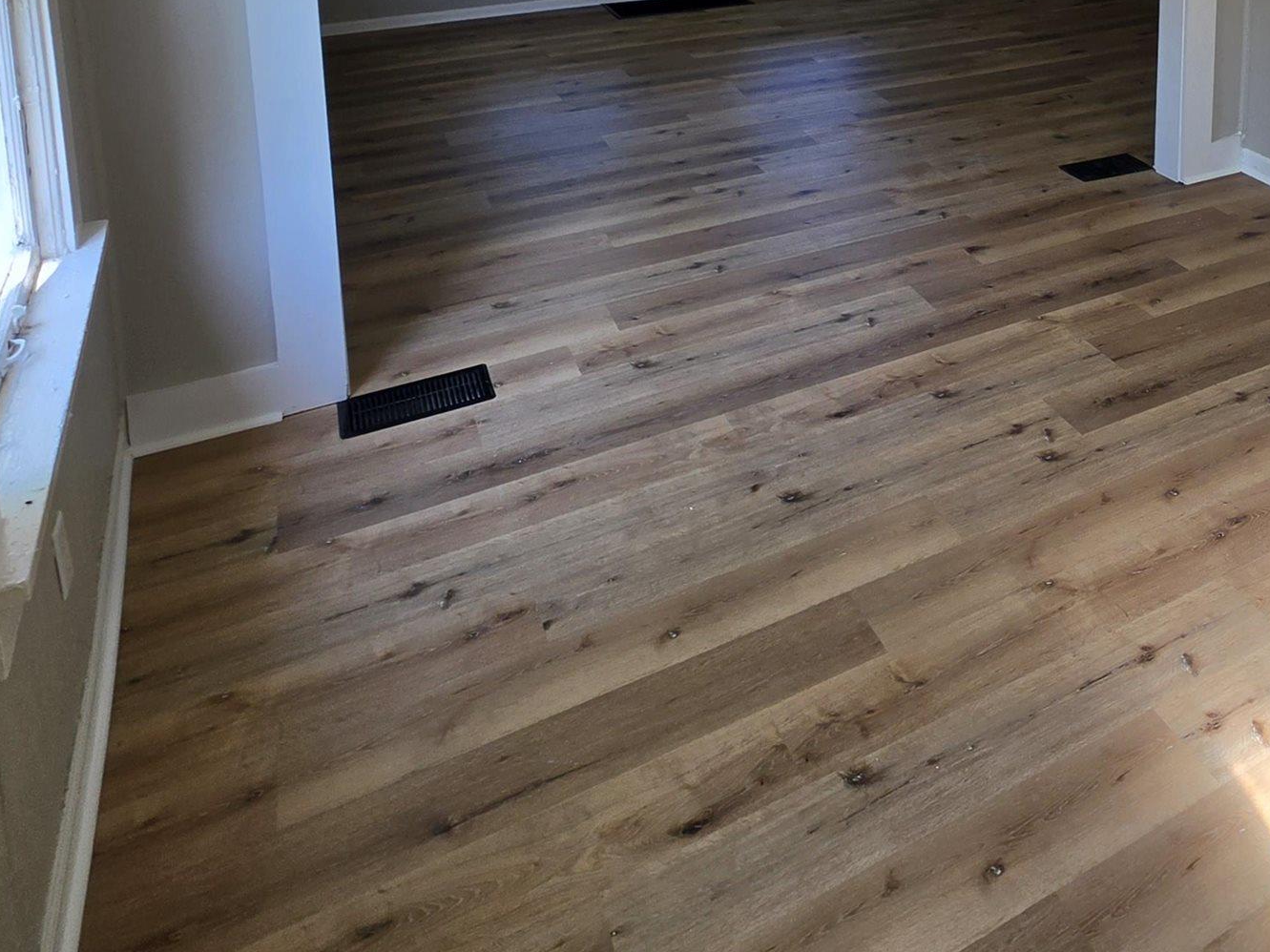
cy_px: -101
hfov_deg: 55.0
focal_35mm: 30
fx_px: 1101
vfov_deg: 38.5
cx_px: 1050
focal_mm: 2.2
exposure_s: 1/120
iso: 25
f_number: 1.9
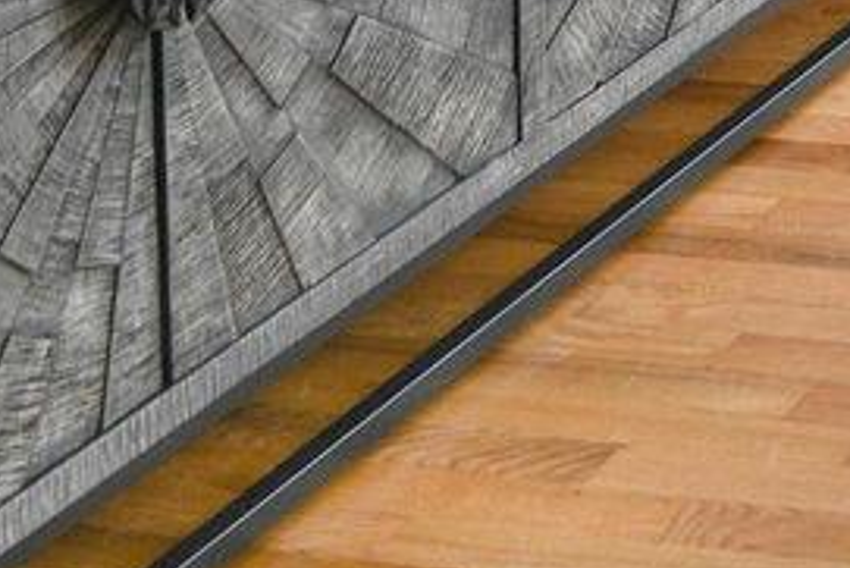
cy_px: -1070
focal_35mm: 102
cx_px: 1985
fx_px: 2410
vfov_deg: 10.3
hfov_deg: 14.3
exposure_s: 1/80
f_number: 8
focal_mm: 16
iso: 200
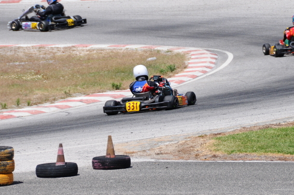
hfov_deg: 3.8
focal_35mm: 542
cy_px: 76
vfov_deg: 2.5
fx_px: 4419
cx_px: 168
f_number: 5.6
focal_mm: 200
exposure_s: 1/2000
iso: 400
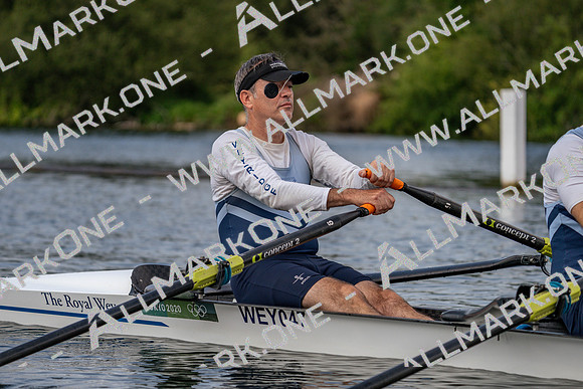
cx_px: 292
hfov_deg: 10.3
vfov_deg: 6.9
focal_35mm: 200
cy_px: 194
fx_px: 3239
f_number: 5.6
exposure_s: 1/1600
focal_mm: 200
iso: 320
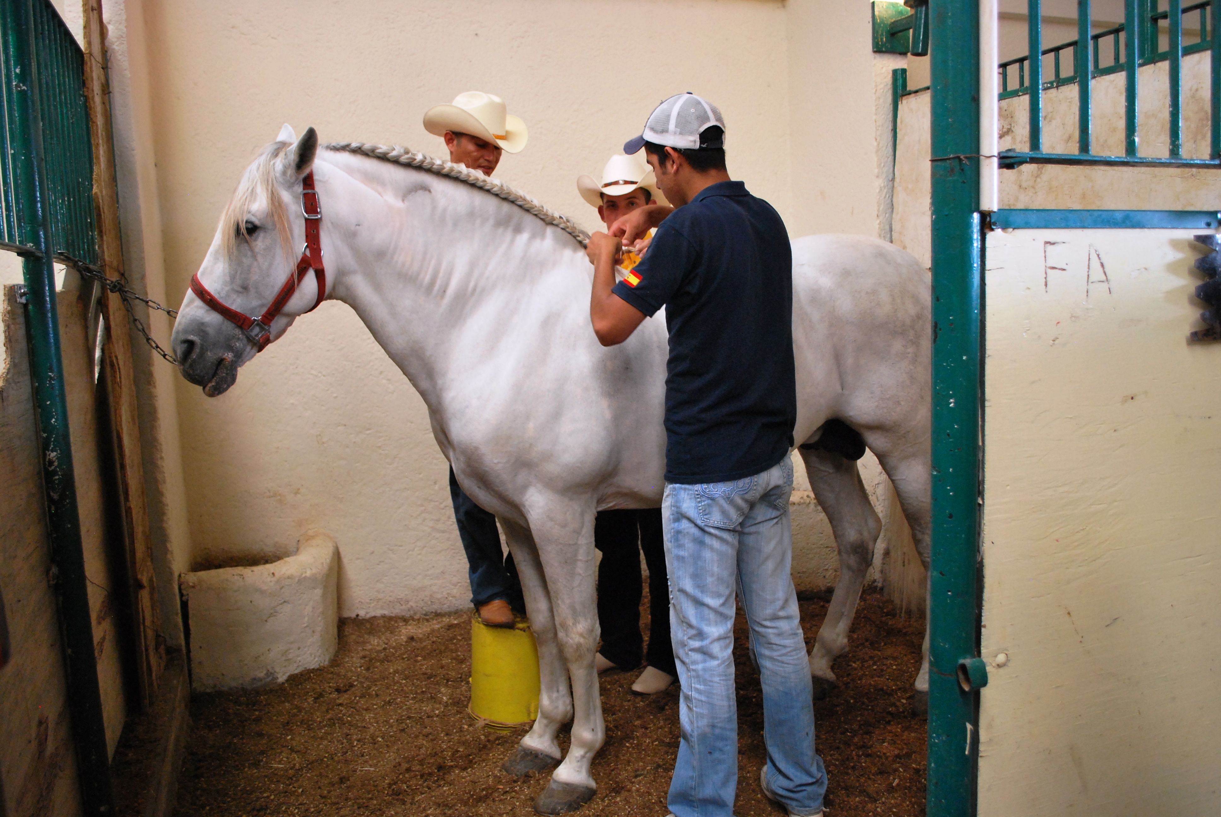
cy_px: 408
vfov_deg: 43.7
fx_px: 1019
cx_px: 610
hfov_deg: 61.9
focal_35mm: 30
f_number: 3.8
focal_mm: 20
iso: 800
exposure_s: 1/50
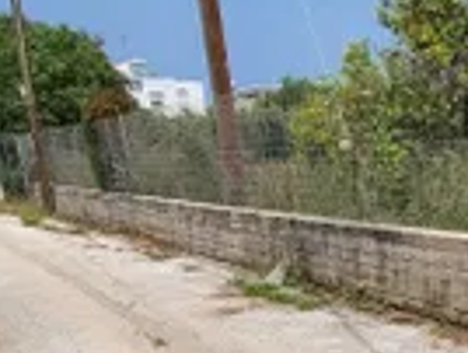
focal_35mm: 58
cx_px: 538
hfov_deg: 29.3
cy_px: 416
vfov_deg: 23.3
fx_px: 786
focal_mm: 1.74
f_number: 2.2
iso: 32
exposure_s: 1/1686
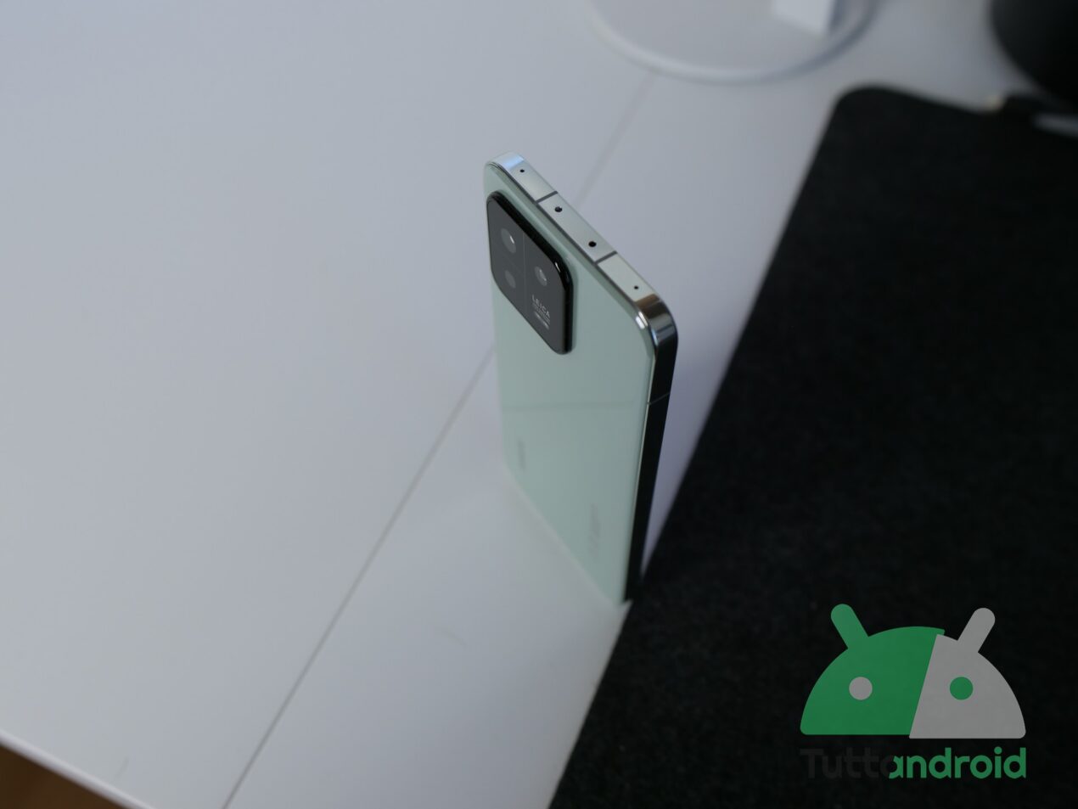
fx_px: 997
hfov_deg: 56.8
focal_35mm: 32
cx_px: 539
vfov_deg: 44.2
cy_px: 404
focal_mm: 16
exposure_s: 1/100
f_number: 2.5
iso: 200
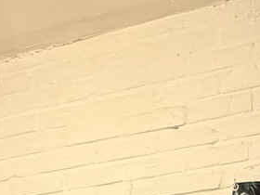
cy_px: 488
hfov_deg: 20.3
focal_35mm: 96
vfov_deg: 12.0
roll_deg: +1.3
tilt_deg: -4.6
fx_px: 721
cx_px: 189
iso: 320
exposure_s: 1/50
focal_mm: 2.22
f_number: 2.2
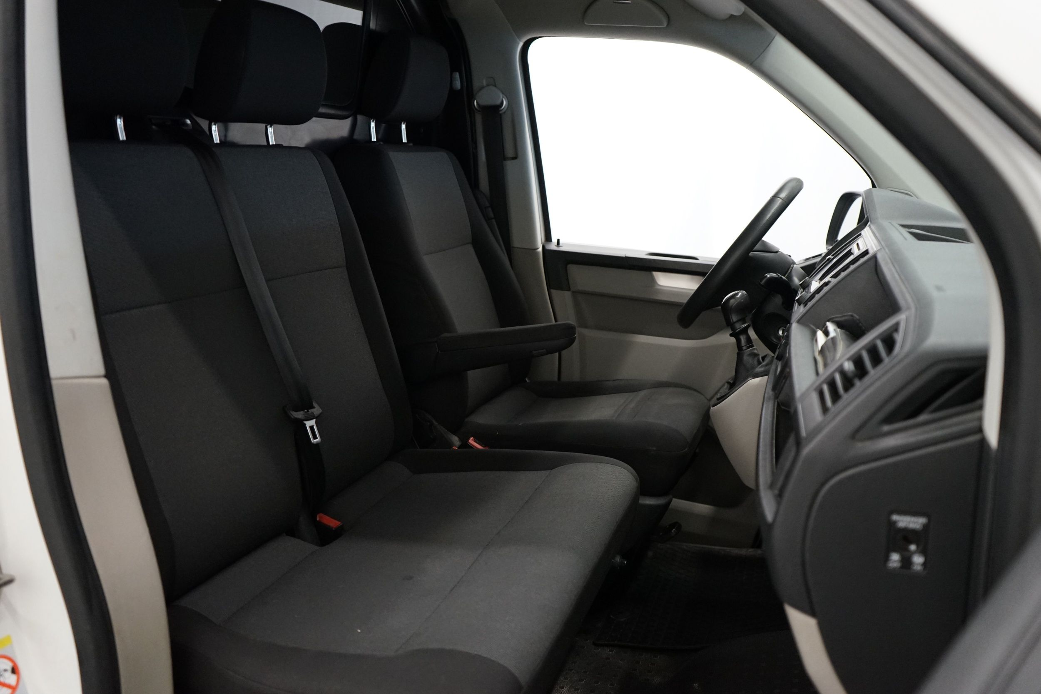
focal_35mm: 30
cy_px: 347
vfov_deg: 43.6
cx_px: 520
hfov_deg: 61.9
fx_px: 867
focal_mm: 30
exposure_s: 1/160
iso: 2500
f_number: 3.5
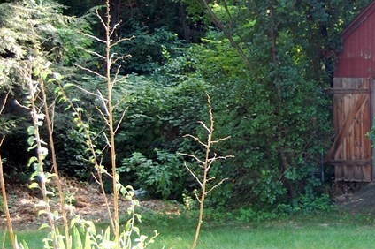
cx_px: 334
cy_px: 103
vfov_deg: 11.8
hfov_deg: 17.4
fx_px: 1207
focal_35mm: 116
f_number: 4.5
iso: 400
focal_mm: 32
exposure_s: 1/60
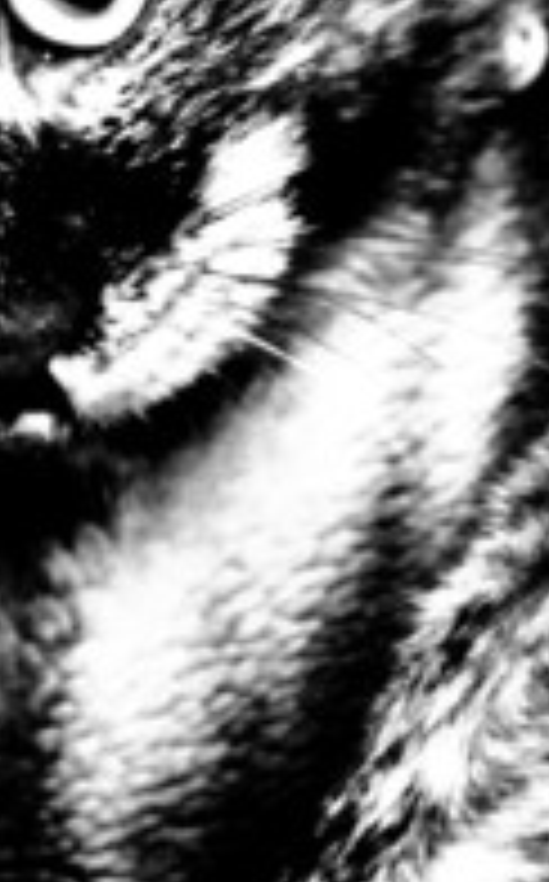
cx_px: -32
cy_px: 266
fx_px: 2281
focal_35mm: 95
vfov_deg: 21.8
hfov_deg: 13.5
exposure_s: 1/125
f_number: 1.9
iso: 12800
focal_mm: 8.5
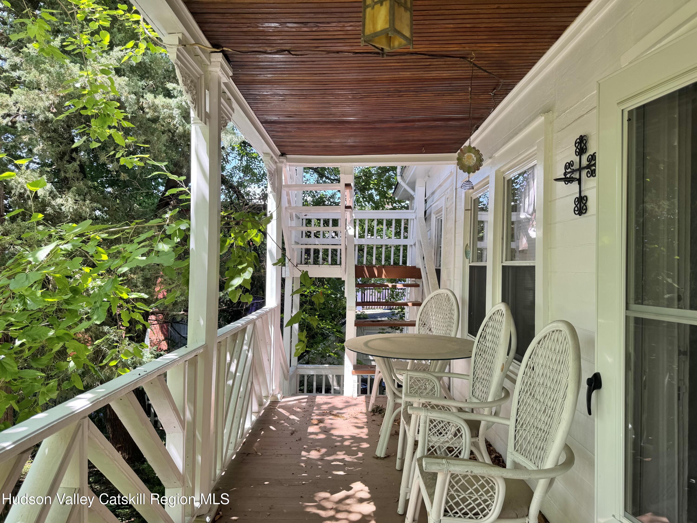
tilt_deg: -1.3
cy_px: 262
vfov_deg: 56.8
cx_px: 348
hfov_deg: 71.6
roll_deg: -1.4
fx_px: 483
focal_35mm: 24
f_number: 1.78
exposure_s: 1/336
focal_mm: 6.76
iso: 80
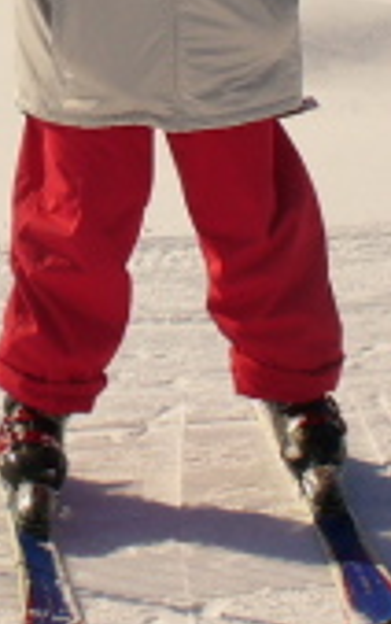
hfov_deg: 9.4
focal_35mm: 139
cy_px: -11
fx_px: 2364
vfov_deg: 14.8
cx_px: 26
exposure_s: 1/800
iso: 80
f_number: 5.6
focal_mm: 6.1
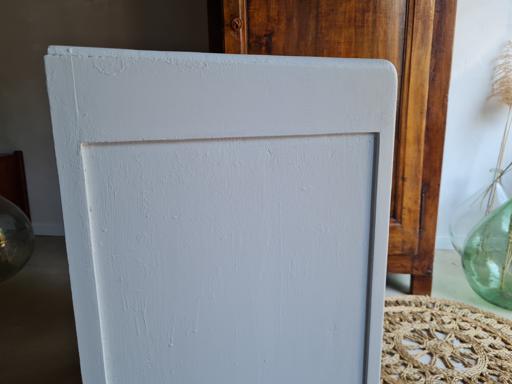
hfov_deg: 67.3
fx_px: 385
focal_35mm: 26
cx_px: 256
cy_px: 192
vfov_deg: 53.1
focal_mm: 5.4
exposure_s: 1/157
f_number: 1.8
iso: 50
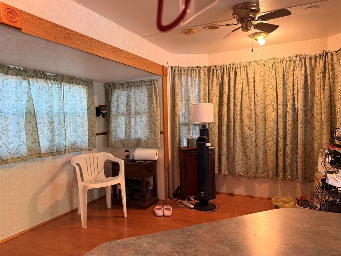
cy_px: 128
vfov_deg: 56.8
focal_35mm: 24
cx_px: 170
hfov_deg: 71.6
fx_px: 236
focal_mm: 6.76
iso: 200
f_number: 1.78
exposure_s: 1/60
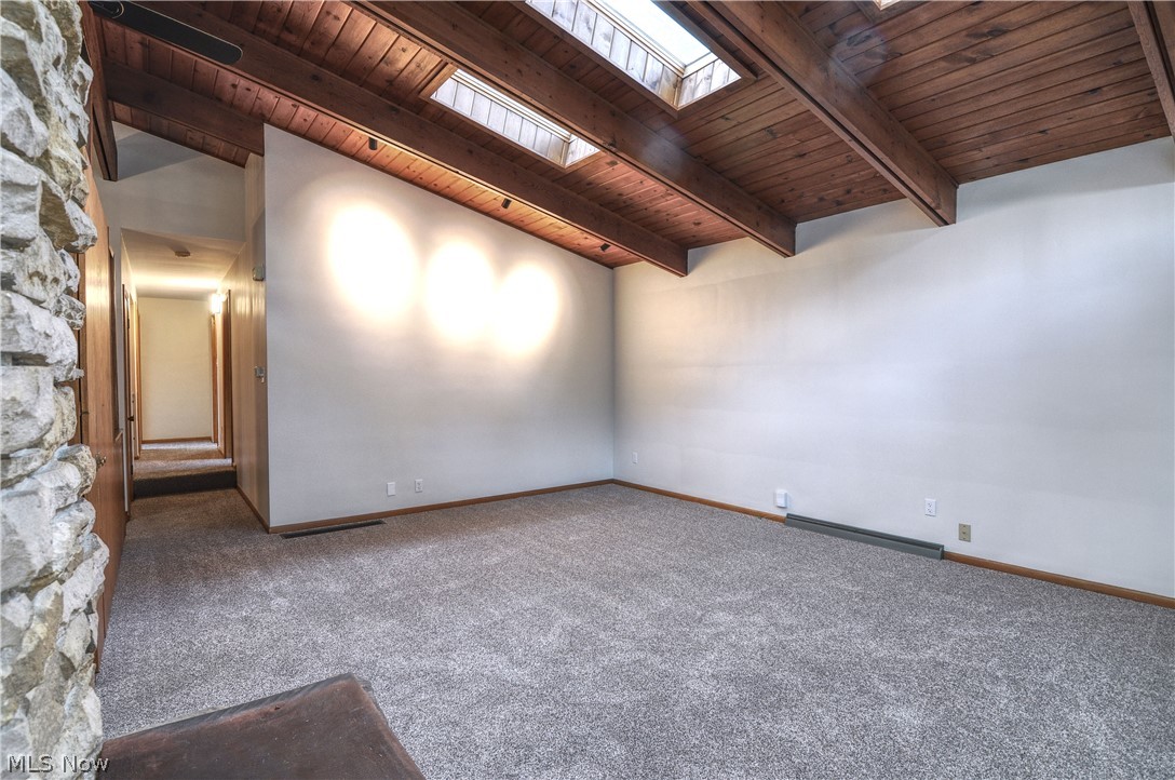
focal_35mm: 16
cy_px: 390
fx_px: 538
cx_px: 588
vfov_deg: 71.9
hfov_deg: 95.1
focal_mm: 11
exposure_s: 1/8
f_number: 8
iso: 640
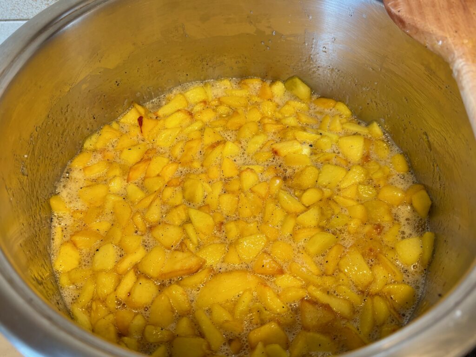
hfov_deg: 67.3
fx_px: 358
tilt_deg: -54.7
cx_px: 238
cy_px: 178
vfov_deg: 53.1
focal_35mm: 26
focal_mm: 5.96
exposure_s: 1/50
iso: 100
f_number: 1.6
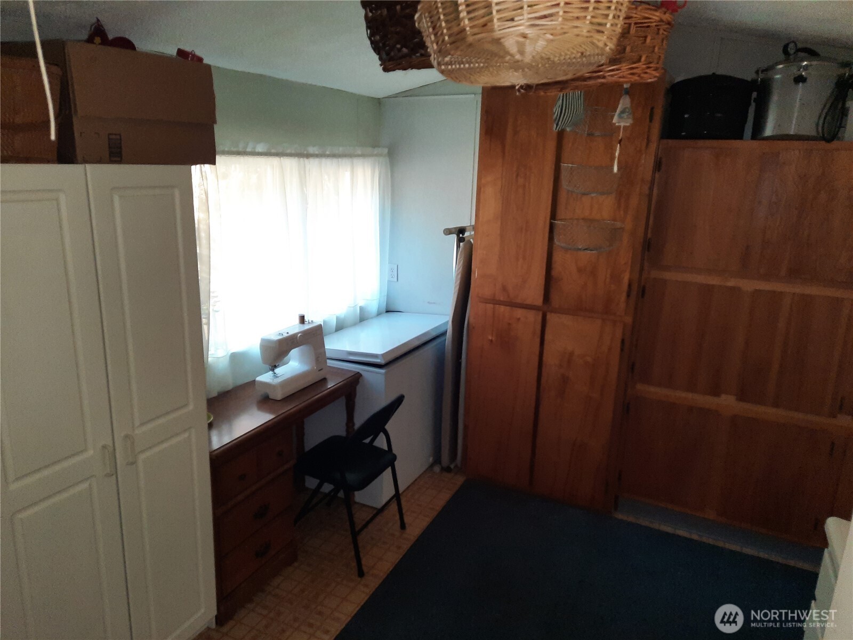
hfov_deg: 69.4
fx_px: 616
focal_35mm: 25
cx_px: 426
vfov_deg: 54.9
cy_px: 320
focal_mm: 4.6
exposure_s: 1/60
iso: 250
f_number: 2
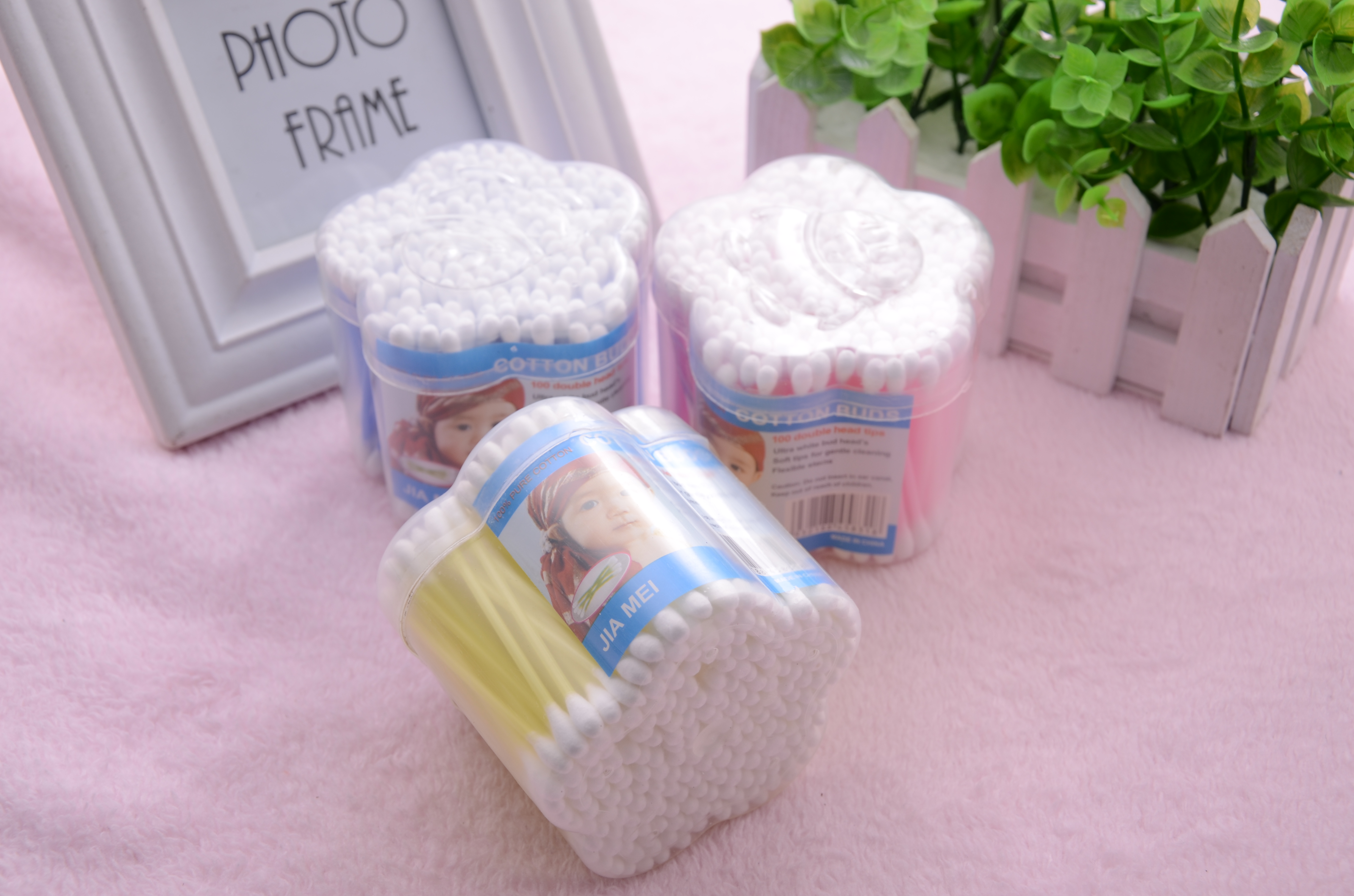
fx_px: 1970
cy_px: 448
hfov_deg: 37.9
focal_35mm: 52
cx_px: 677
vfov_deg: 25.6
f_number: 7.1
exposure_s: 1/125
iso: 100
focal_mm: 35
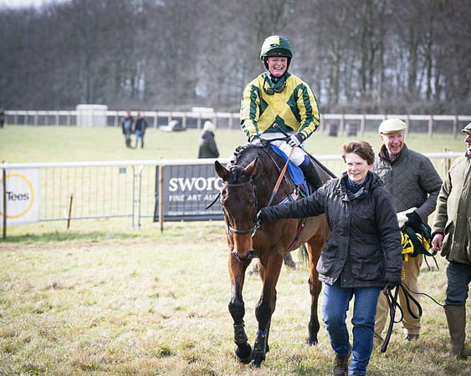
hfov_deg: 12.7
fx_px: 2119
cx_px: 236
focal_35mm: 152
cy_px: 188
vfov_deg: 10.2
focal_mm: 135
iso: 400
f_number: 5
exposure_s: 1/1000
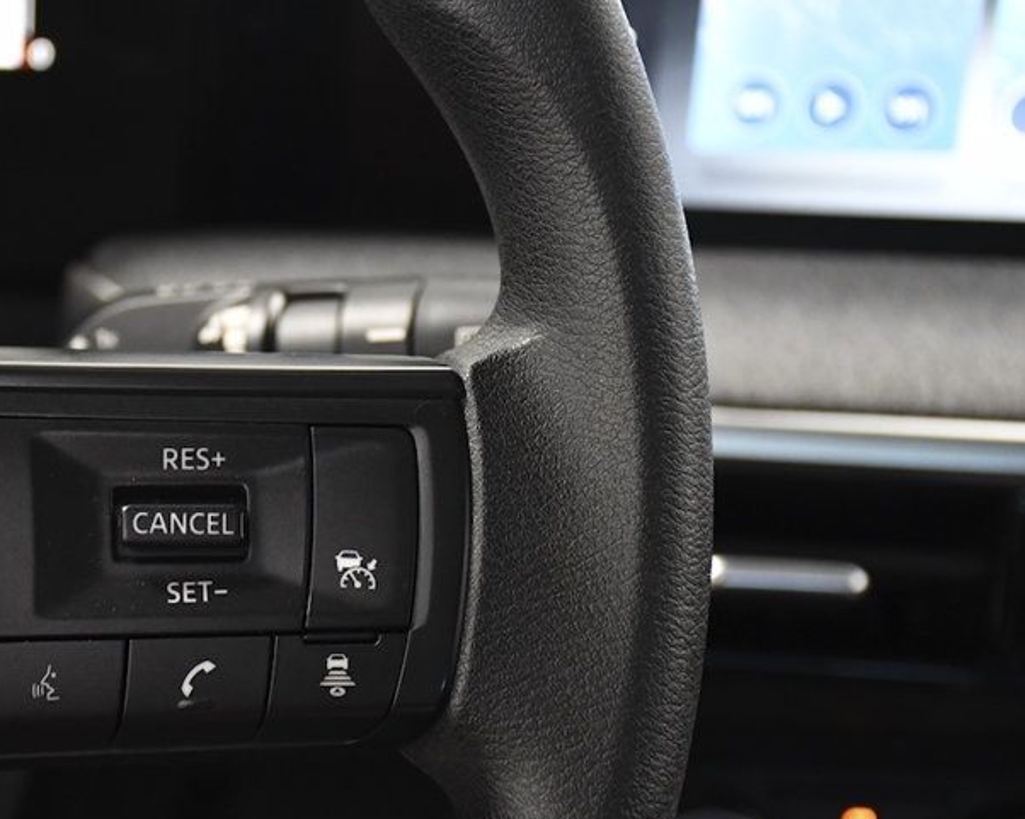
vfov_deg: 13.4
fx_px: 3487
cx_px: 238
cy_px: 527
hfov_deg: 16.6
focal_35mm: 115
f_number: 4.5
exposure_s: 1/125
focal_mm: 48
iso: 2500
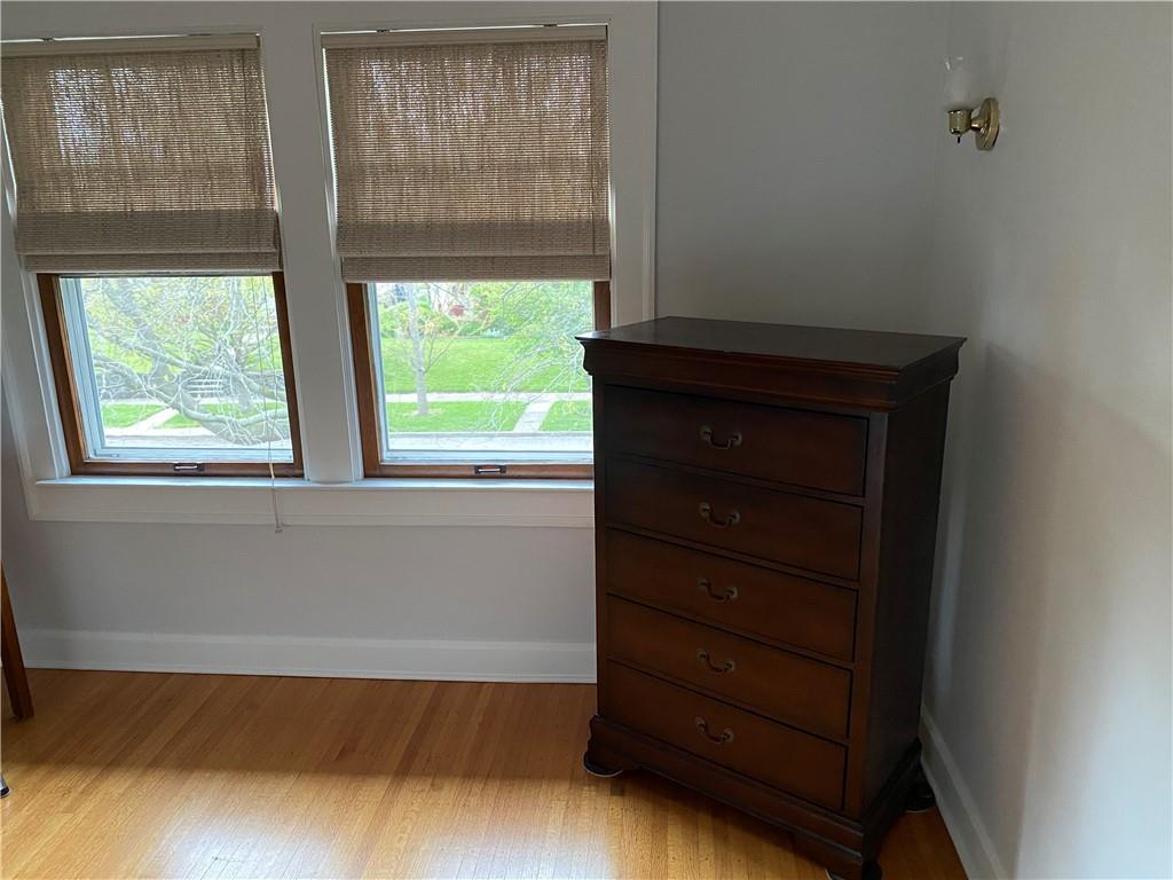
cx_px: 586
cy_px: 440
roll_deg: +1.4
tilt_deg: -13.7
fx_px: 881
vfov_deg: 53.1
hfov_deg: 67.3
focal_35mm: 26
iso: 400
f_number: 1.8
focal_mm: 4.25
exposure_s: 1/60
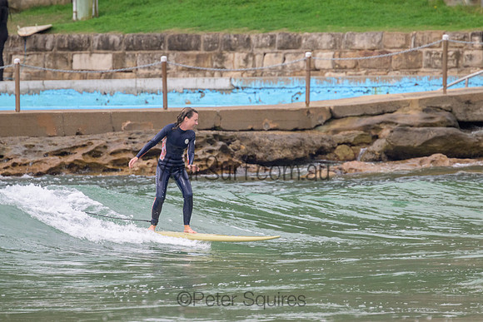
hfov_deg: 2.4
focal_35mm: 853
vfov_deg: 1.6
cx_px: 227
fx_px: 11448
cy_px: 152
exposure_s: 1/1250
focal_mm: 800
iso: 2000
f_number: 11
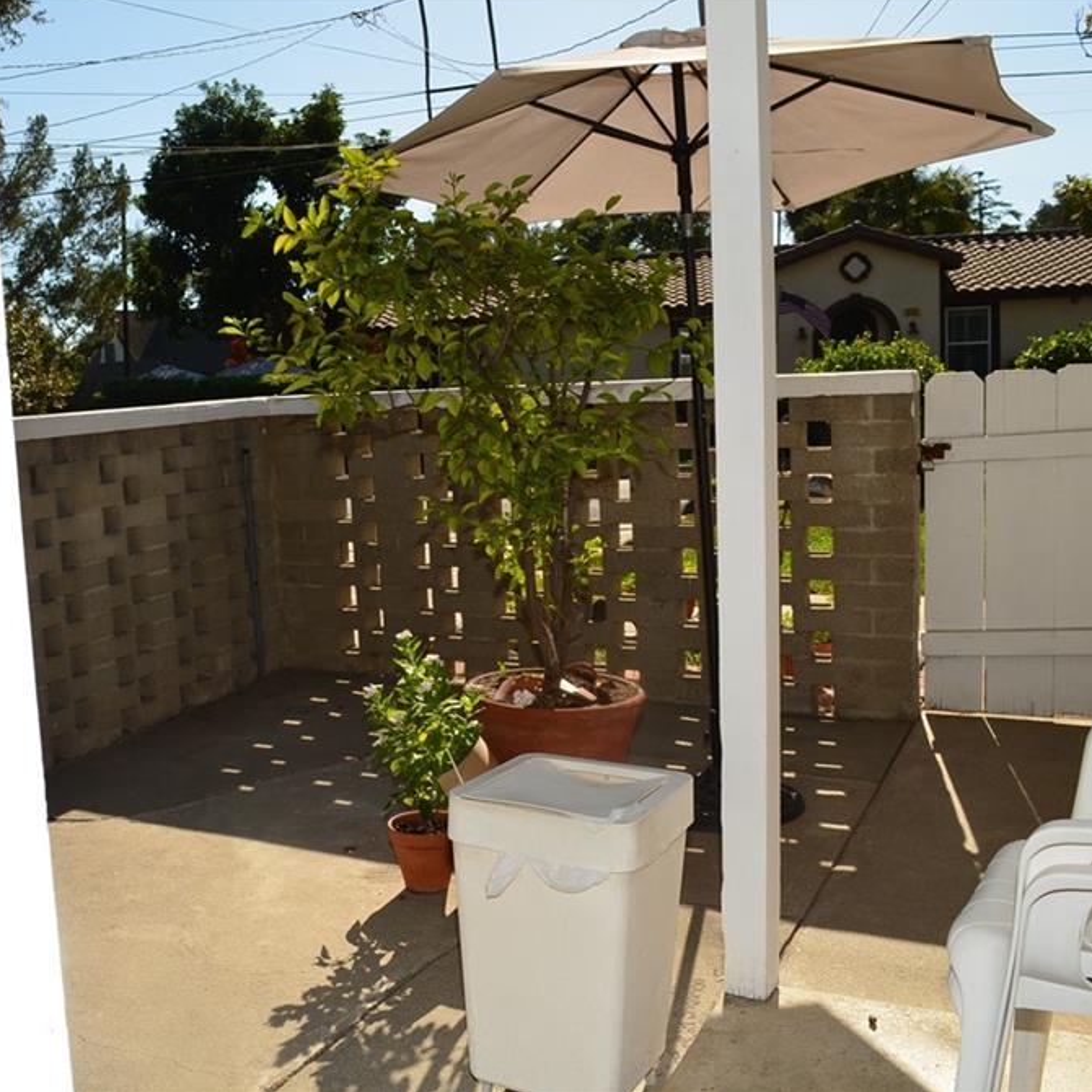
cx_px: 388
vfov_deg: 47.2
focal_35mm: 35
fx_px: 1249
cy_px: 544
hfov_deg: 46.7
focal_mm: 18
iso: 125
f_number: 10
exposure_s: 1/200
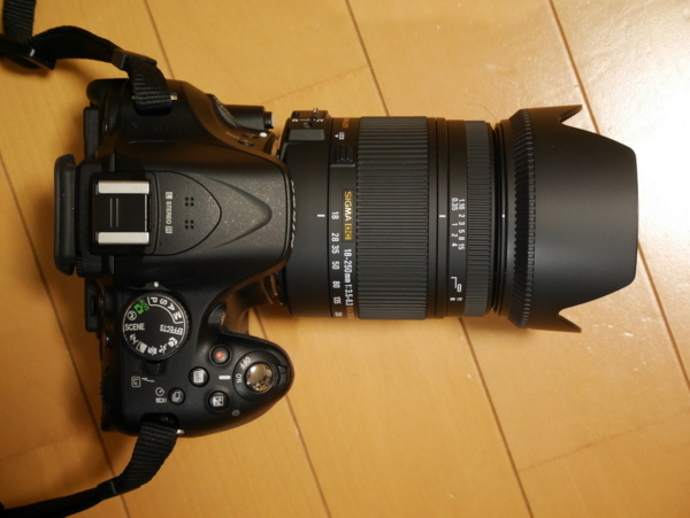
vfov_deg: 23.0
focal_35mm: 64
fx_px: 1277
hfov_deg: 30.2
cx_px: 345
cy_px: 259
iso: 3200
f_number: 5.6
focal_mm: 32
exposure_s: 1/60
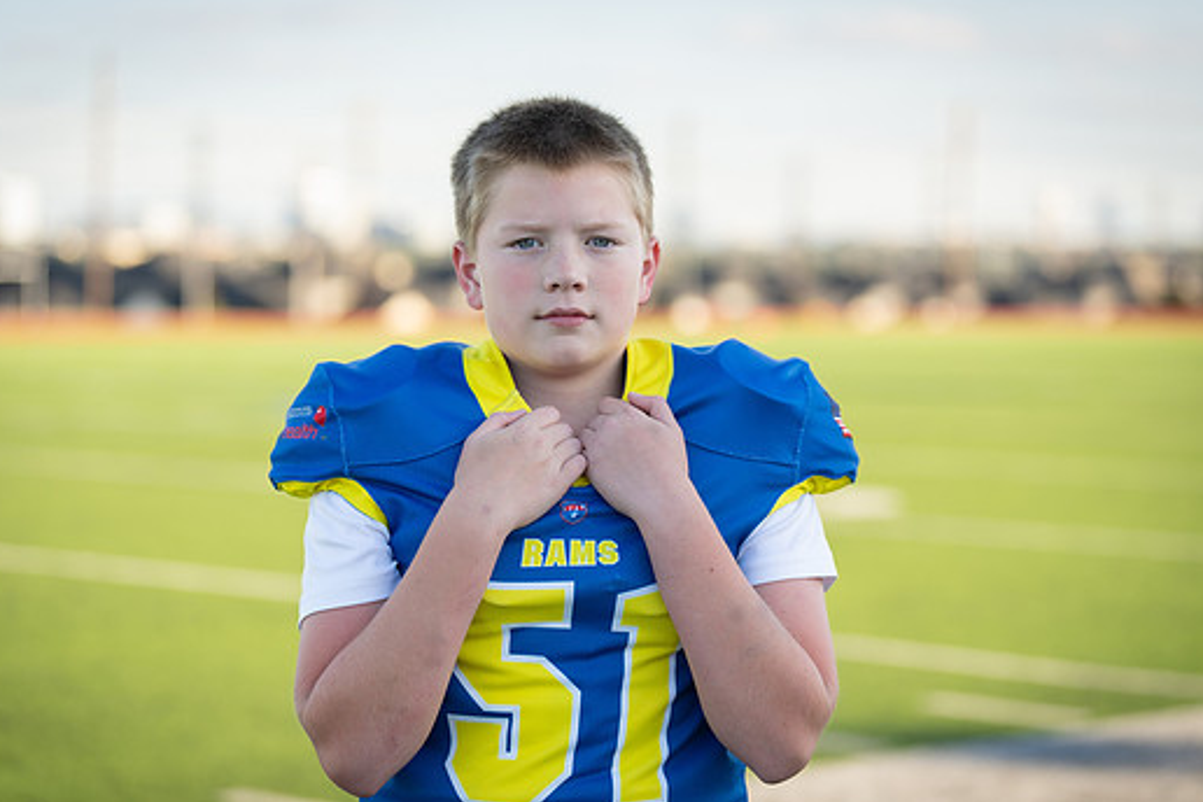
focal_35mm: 99
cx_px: 585
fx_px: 3308
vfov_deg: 13.8
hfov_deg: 20.6
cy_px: 428
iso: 100
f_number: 2.8
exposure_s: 1/400
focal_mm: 88
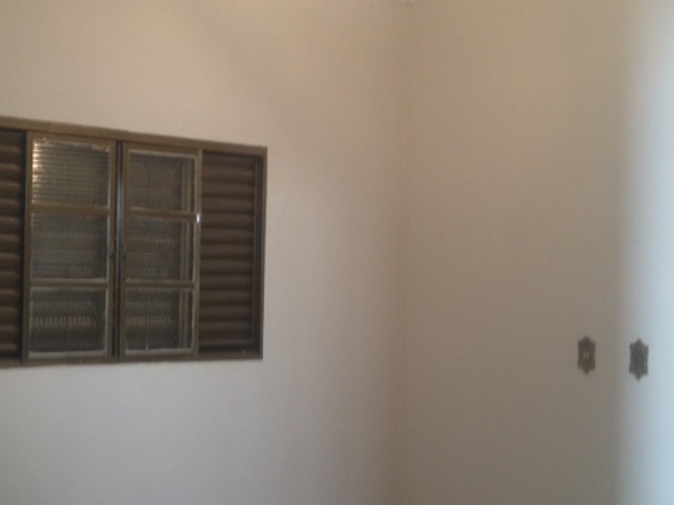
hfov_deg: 40.4
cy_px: 273
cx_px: 292
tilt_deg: -3.2
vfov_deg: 30.8
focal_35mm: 47
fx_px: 914
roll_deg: +1.3
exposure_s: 1/20
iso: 125
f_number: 2.4
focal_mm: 4.28
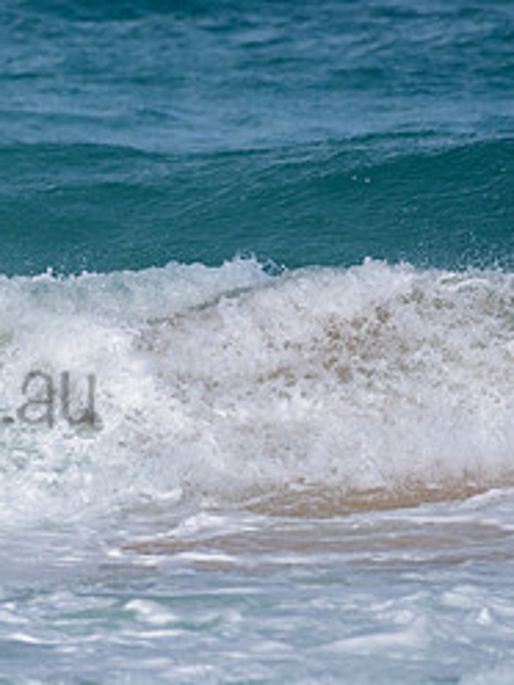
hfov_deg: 1.1
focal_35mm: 1379
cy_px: 276
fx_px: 27302
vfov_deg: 1.4
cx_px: -104
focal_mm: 500
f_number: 5.6
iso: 100
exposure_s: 1/2000
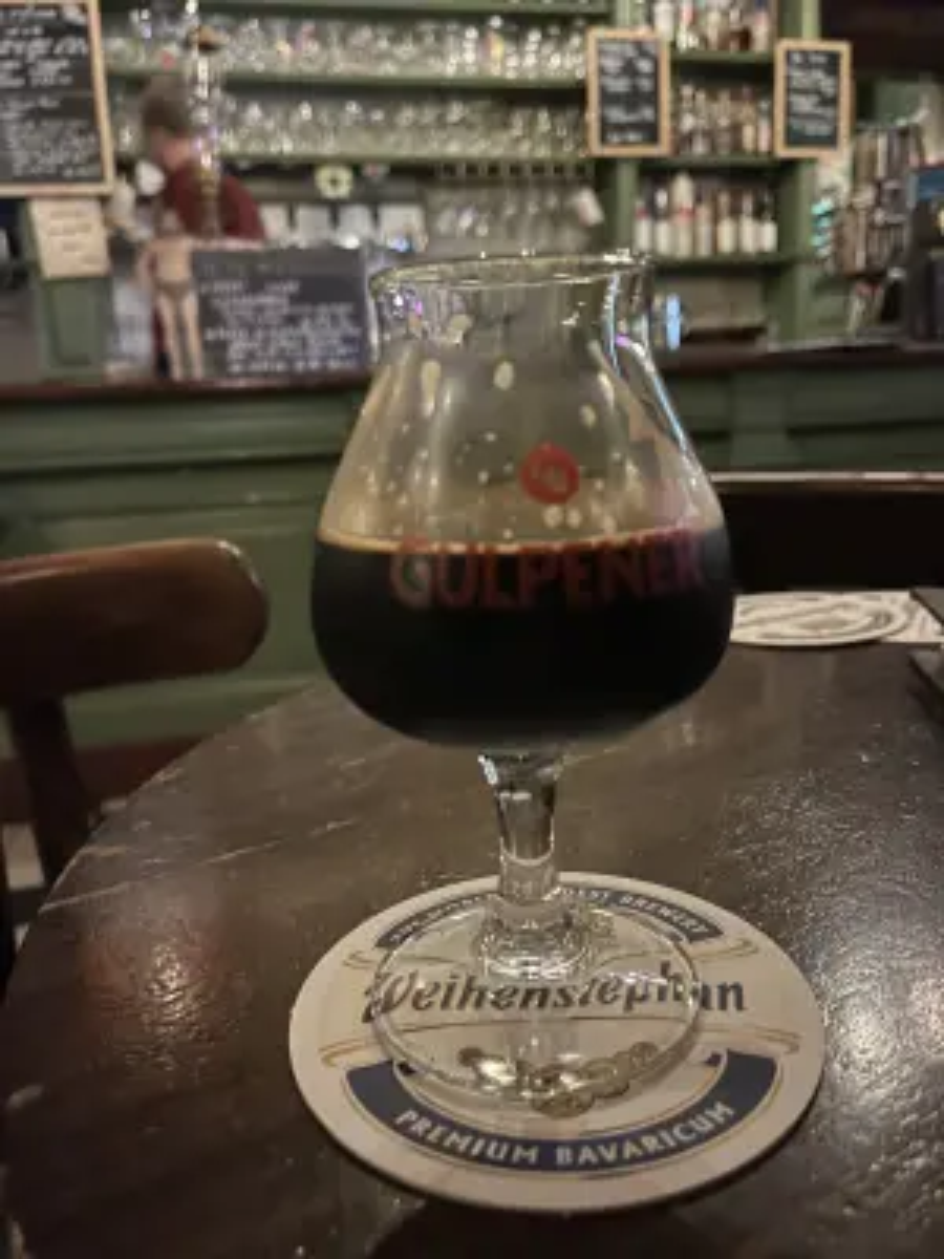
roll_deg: +3.2
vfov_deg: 67.3
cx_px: 472
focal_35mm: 26
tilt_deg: -14.9
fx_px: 945
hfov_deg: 53.1
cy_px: 630
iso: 800
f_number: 1.6
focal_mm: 5.1
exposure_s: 1/17
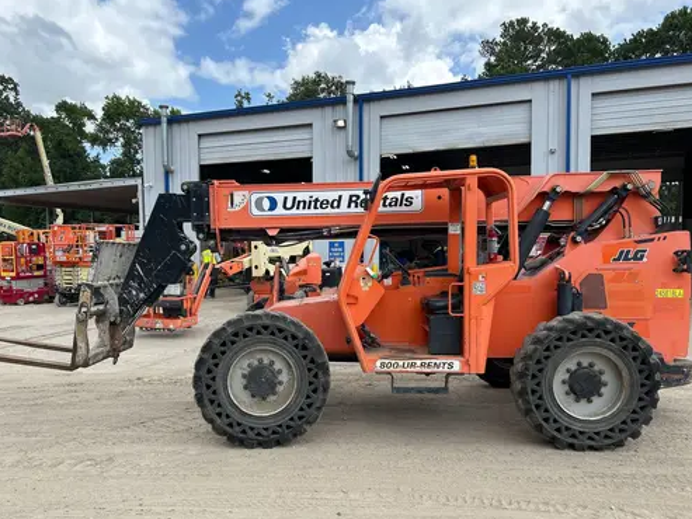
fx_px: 580
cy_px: 278
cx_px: 317
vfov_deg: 48.2
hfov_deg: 61.6
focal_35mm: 29
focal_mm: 5.7
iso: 50
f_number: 1.5
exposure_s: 1/1698
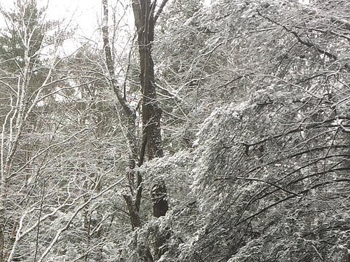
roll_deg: -3.5
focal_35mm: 93
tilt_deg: +8.0
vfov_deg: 15.4
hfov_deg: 20.8
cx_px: 58
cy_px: 301
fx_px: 940
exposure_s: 1/120
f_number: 2.2
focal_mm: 4.15
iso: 32
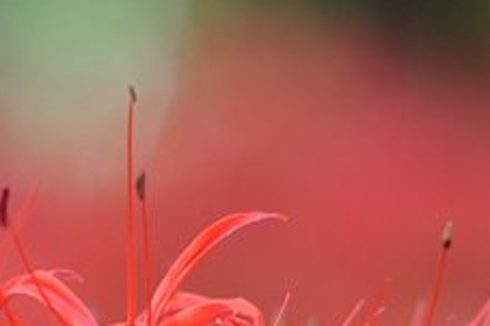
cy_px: 540
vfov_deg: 2.0
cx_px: -17
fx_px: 9521
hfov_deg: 2.9
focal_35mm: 700
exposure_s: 1/125
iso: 400
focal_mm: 200
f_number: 5.6
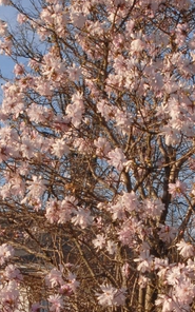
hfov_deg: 8.9
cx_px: 141
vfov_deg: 14.0
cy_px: 258
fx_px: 1258
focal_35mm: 148
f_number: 10
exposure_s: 1/350
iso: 400
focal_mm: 28
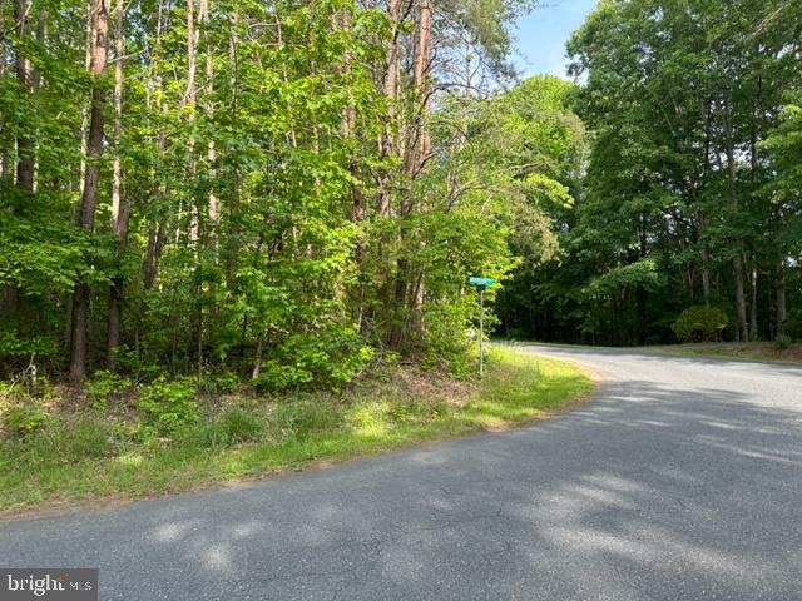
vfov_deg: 56.8
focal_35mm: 24
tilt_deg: +2.3
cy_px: 300
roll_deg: -1.2
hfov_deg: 71.6
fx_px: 556
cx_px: 401
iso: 80
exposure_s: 1/558
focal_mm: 6.86
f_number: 1.78
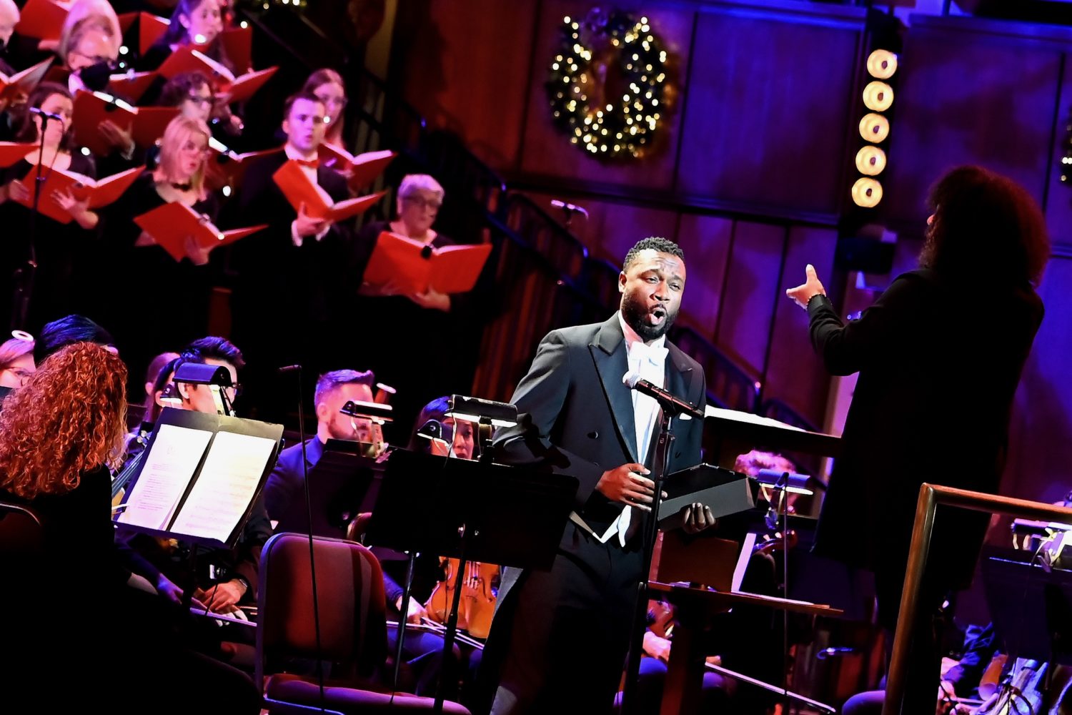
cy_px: 358
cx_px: 536
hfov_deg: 16.7
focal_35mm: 123
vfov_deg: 11.1
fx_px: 3662
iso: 2000
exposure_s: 1/100
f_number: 2.8
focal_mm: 82
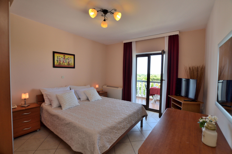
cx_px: 116
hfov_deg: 100.5
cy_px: 77
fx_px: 96
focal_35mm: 15
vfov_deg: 77.1
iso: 200
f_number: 5
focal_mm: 10
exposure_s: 1/100
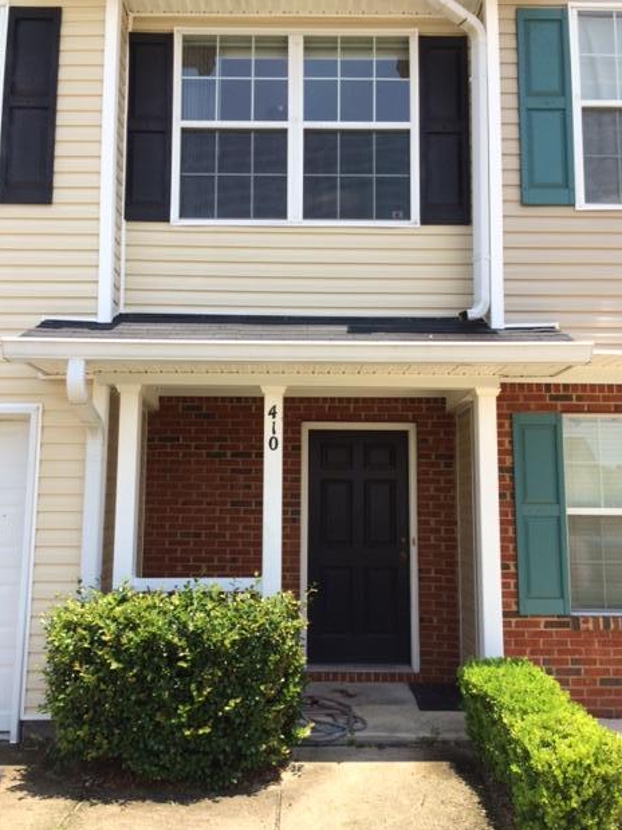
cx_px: 314
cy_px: 418
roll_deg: +1.5
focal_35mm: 30
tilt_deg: +5.6
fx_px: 719
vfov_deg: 60.0
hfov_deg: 46.8
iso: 32
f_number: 2.2
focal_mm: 4.15
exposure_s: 1/1282
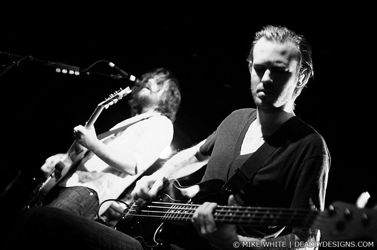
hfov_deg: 43.7
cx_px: 188
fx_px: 471
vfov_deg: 29.8
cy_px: 125
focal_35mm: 45
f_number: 1.6
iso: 1000
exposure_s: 1/80
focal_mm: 30
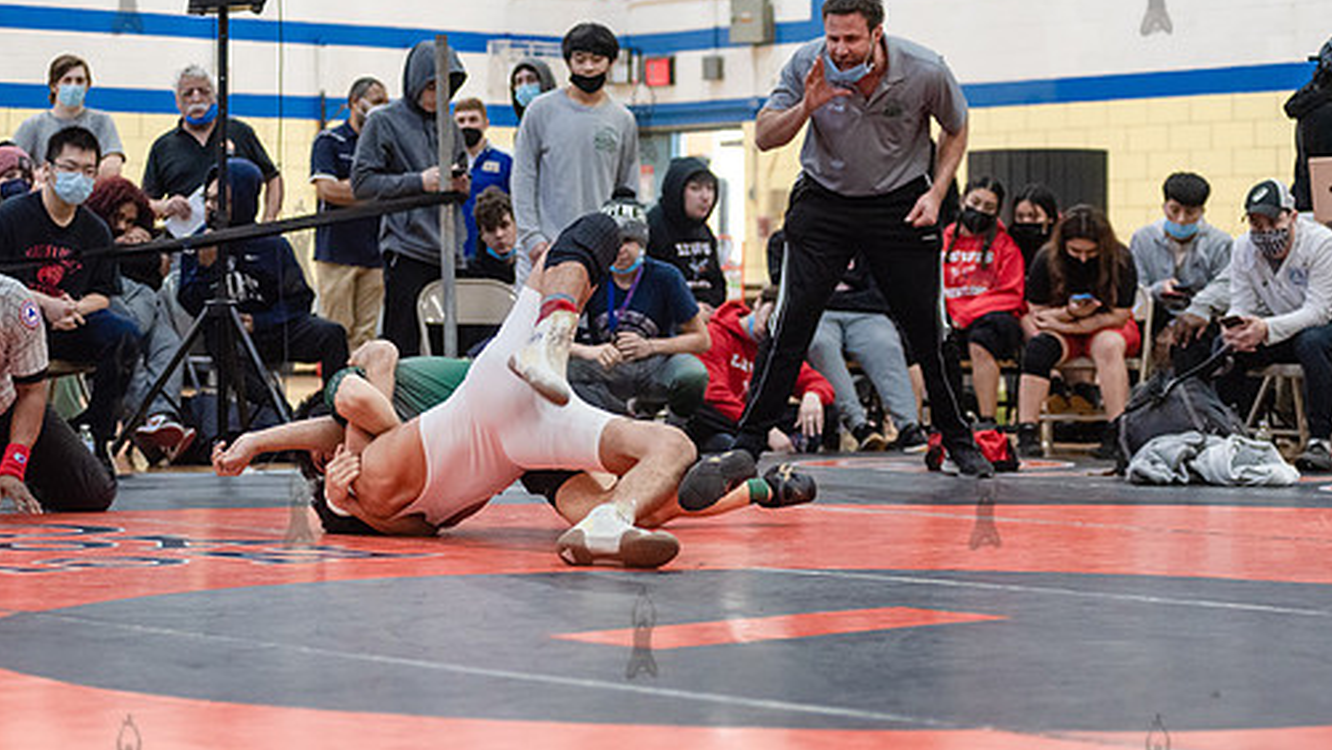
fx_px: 3427
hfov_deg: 22.0
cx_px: 641
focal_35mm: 97
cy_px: 374
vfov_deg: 12.5
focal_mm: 80
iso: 4000
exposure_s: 1/400
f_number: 3.5
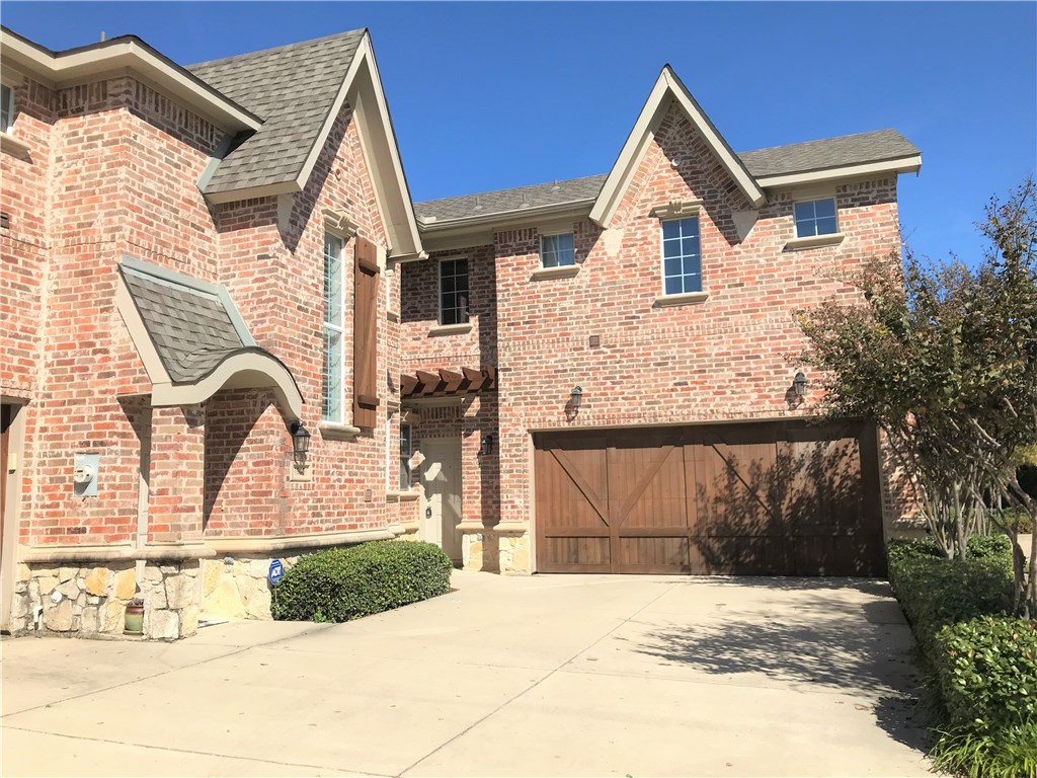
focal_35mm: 28
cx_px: 518
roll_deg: +0.6
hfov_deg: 63.4
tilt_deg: +9.1
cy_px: 389
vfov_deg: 49.7
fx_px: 839
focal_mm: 3.99
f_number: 1.8
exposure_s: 1/3300
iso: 20
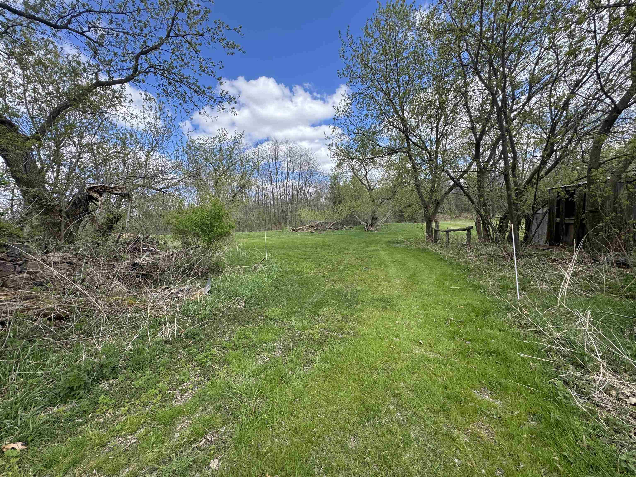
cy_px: 238
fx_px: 257
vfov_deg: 85.7
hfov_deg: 102.1
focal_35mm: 14
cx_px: 318
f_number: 2.2
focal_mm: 2.22
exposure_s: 1/525
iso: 40
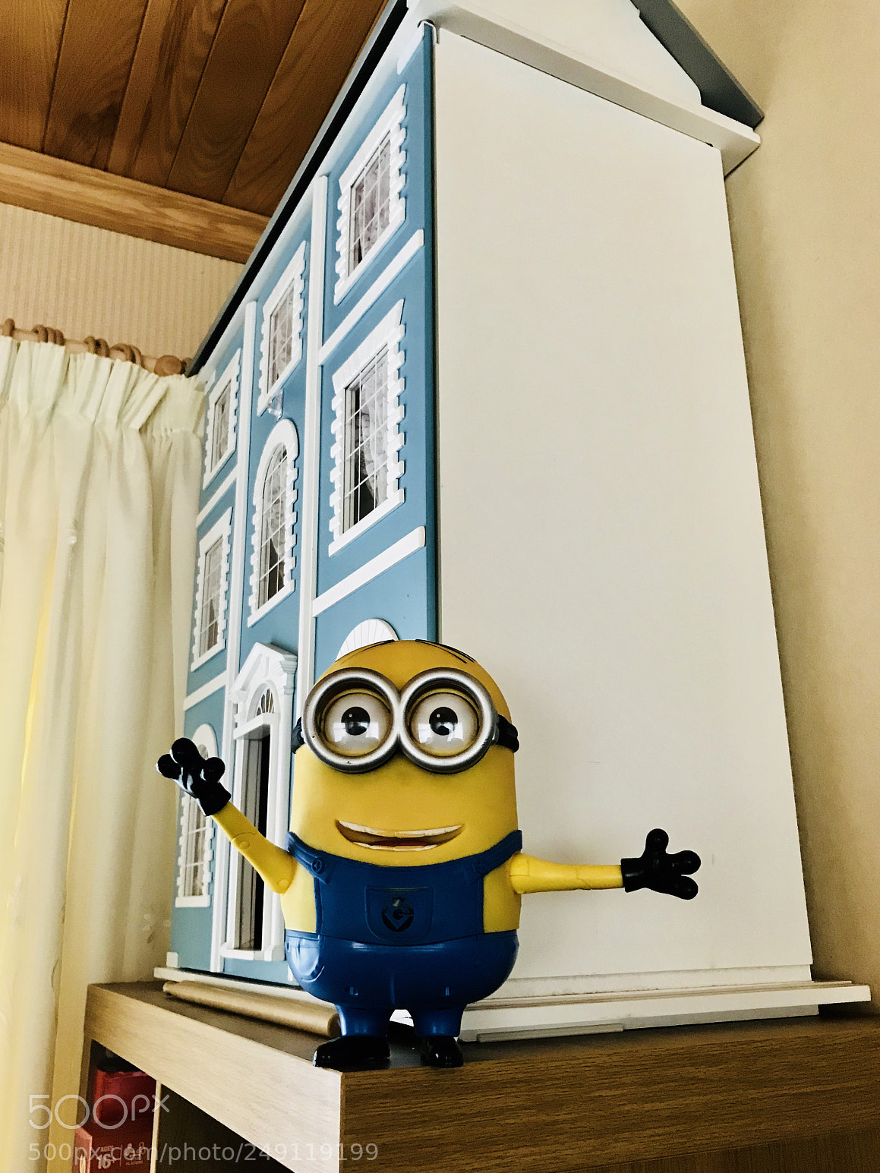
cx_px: 437
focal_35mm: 29
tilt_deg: +17.8
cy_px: 604
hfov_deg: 48.2
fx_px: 983
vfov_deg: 61.6
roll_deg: +1.9
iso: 80
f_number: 1.8
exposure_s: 1/17
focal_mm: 3.99
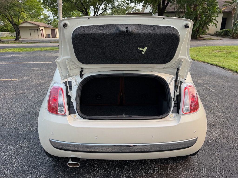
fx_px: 165
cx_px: 119
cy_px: 89
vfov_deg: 56.8
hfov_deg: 71.6
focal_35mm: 24
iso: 80
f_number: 1.78
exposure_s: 1/584
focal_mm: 6.76
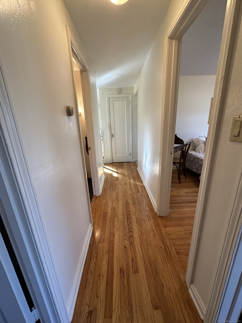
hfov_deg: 85.7
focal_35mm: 14
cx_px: 121
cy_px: 162
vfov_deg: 102.1
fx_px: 130
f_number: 2.2
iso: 200
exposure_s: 1/120
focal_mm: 2.22
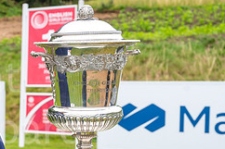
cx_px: -37
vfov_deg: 13.2
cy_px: 137
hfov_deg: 18.9
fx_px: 643
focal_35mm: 103
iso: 125
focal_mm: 43
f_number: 6.3
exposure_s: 1/50
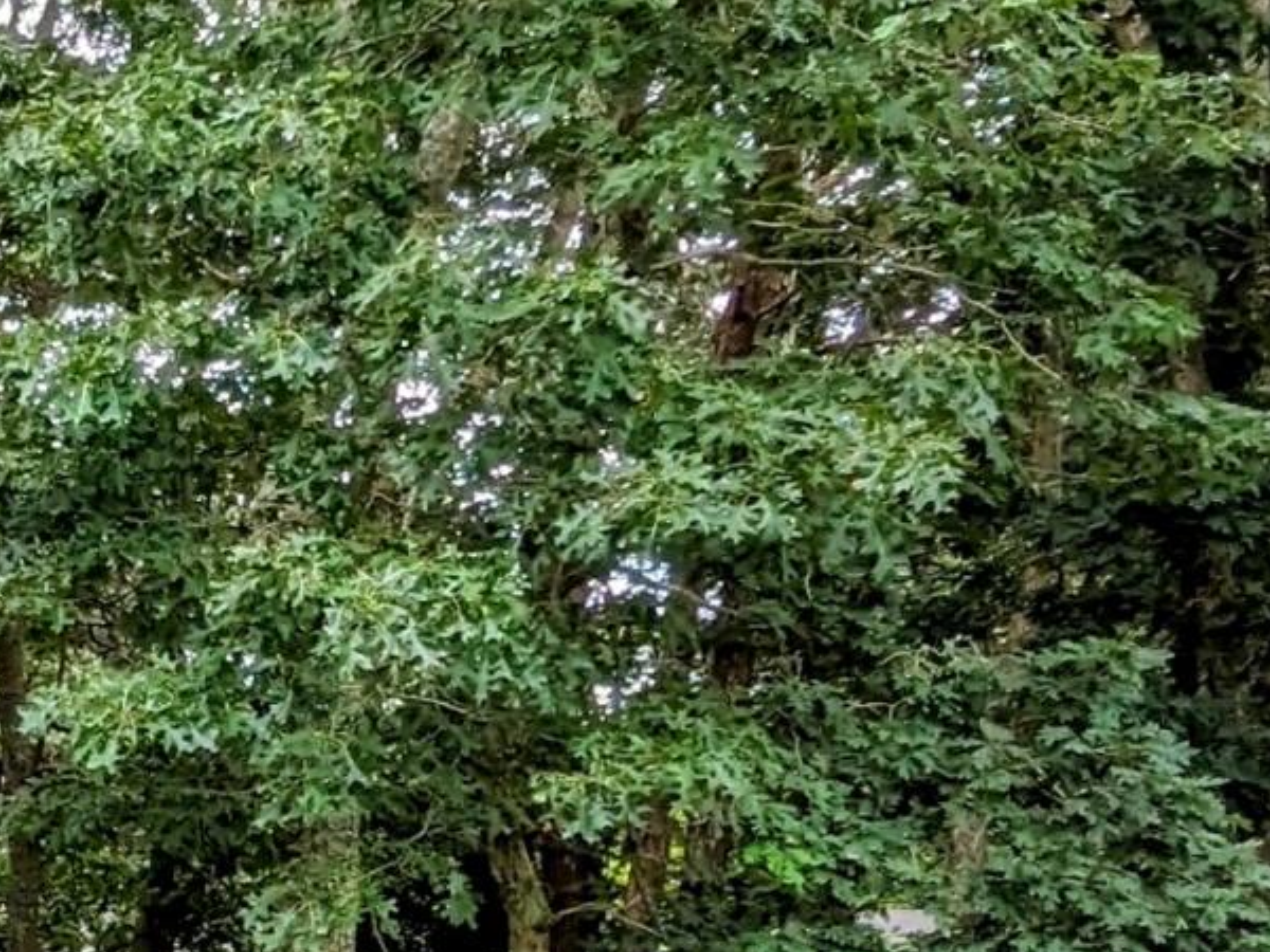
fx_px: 2935
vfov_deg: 17.5
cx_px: -730
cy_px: 1159
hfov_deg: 20.3
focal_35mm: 80
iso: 41
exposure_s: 1/339
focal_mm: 2.35
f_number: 2.2
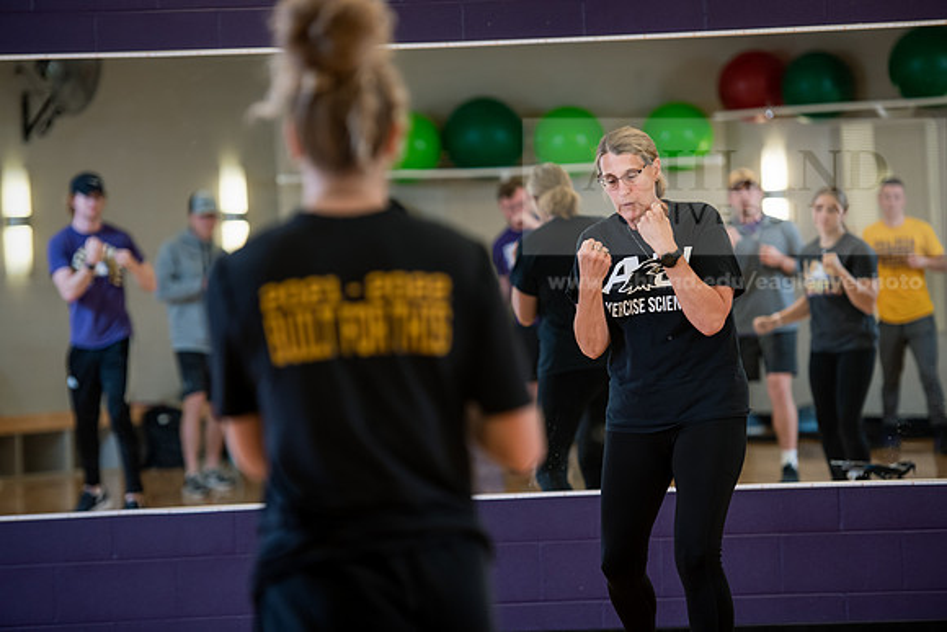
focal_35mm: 145
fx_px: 3815
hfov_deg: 14.2
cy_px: 316
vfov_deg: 9.5
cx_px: 474
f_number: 3.2
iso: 640
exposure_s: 1/200
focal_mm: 145
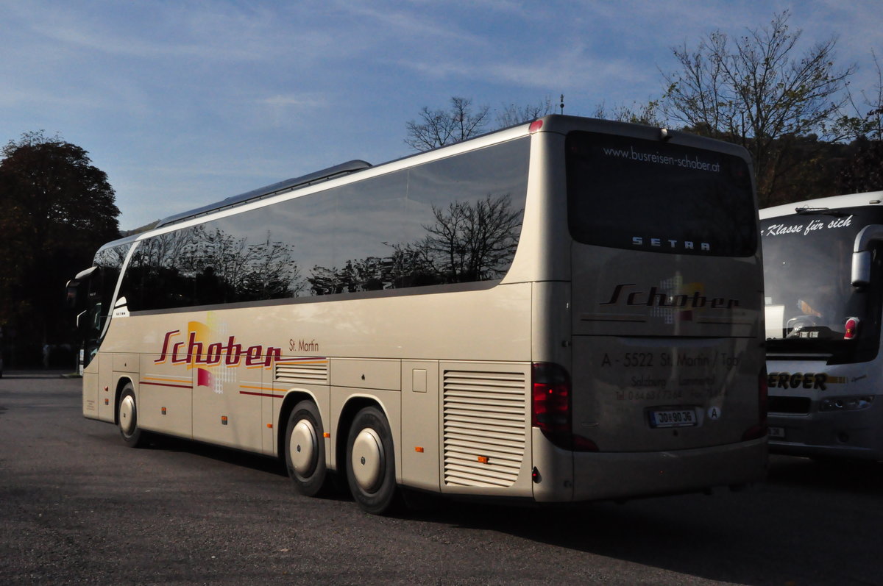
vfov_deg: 34.1
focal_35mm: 39
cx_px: 442
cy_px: 293
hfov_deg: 49.6
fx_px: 955
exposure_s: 1/1250
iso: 2500
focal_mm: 26
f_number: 18
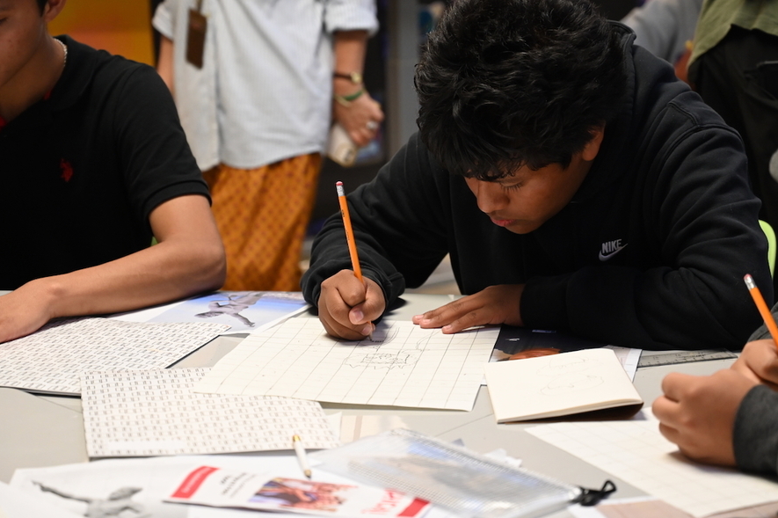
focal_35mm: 81
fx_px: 1749
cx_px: 393
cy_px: 234
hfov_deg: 25.1
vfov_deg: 16.8
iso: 2200
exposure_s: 1/125
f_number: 4
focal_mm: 70
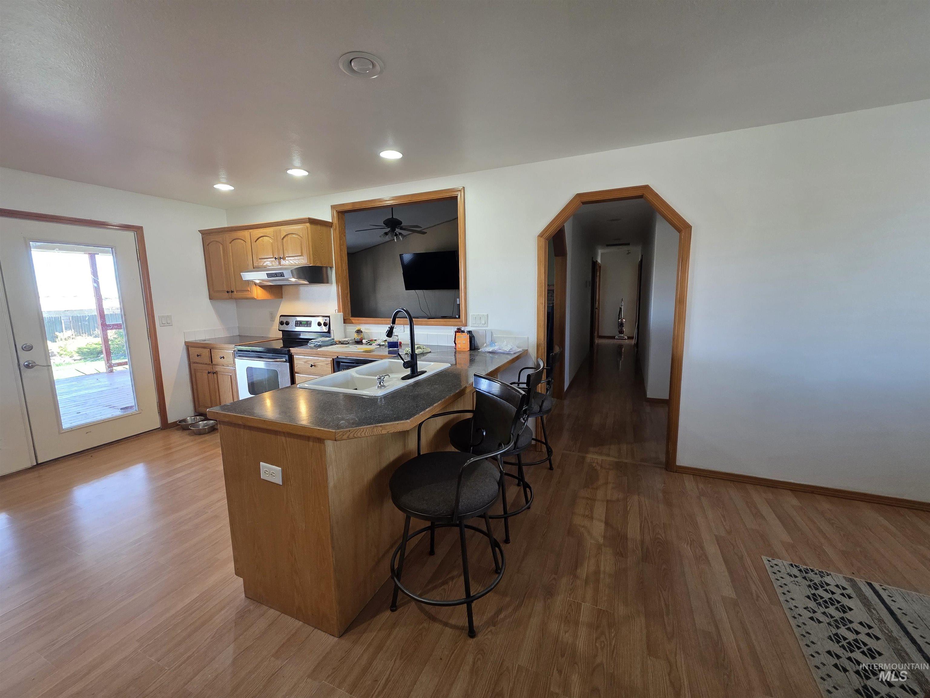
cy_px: 349
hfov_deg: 106.2
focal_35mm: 13
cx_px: 465
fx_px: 349
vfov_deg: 89.9
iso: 200
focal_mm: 2.2
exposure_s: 1/120
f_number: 1.9
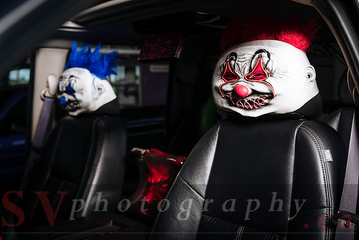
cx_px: 197
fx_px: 384
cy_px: 110
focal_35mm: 39
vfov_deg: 34.6
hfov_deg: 50.0
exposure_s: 1/250
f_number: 3.5
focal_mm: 35
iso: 64
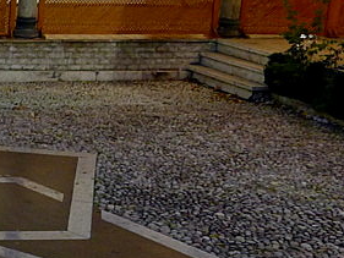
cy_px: 122
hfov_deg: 18.6
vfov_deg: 17.6
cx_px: -261
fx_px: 835
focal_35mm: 84
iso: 400
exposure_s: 1/10
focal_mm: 5.1
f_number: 2
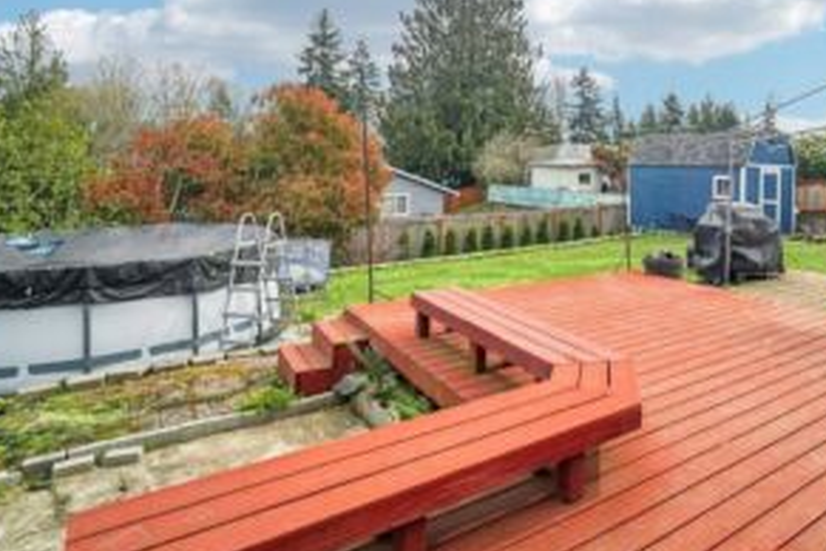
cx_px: 528
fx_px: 505
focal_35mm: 22
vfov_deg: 56.0
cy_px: 183
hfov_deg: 76.8
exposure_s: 1/2000
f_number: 8
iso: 1600
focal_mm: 16
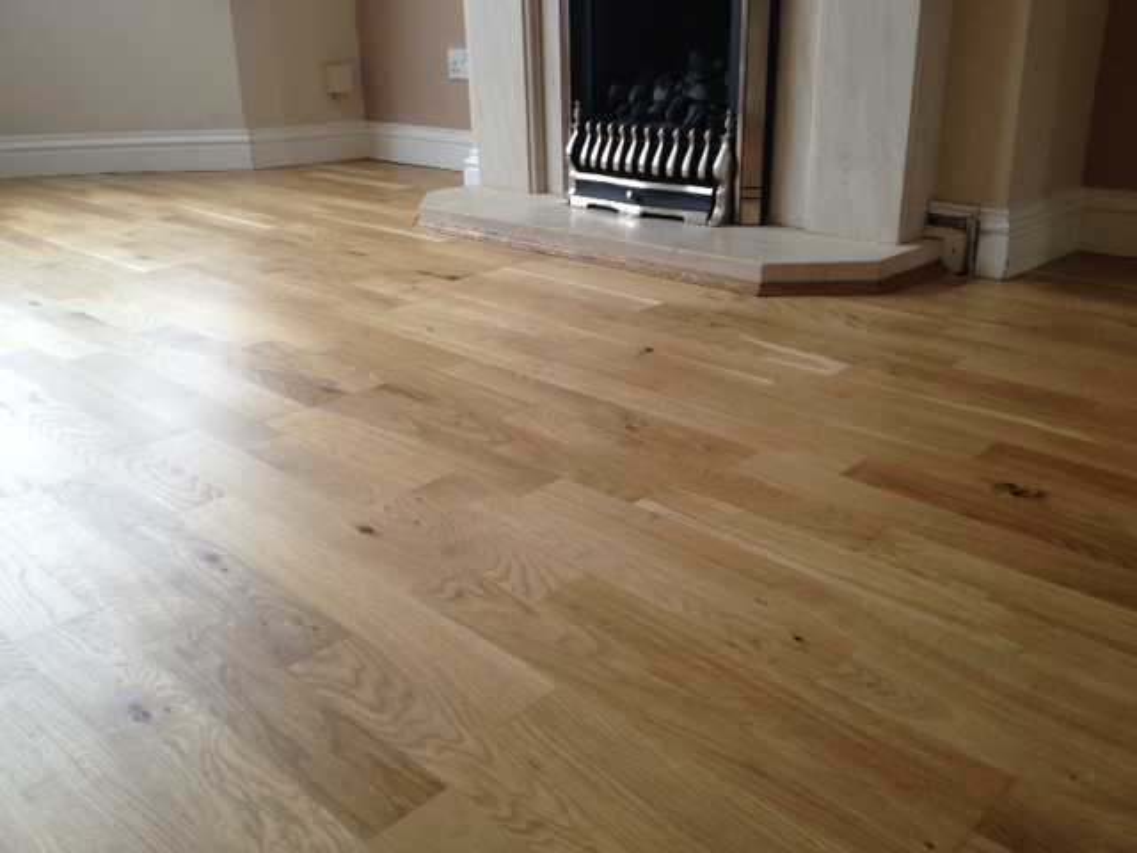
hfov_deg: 52.6
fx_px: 1150
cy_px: 426
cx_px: 568
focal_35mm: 35
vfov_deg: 40.7
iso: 50
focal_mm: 4.28
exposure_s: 1/24
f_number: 2.4
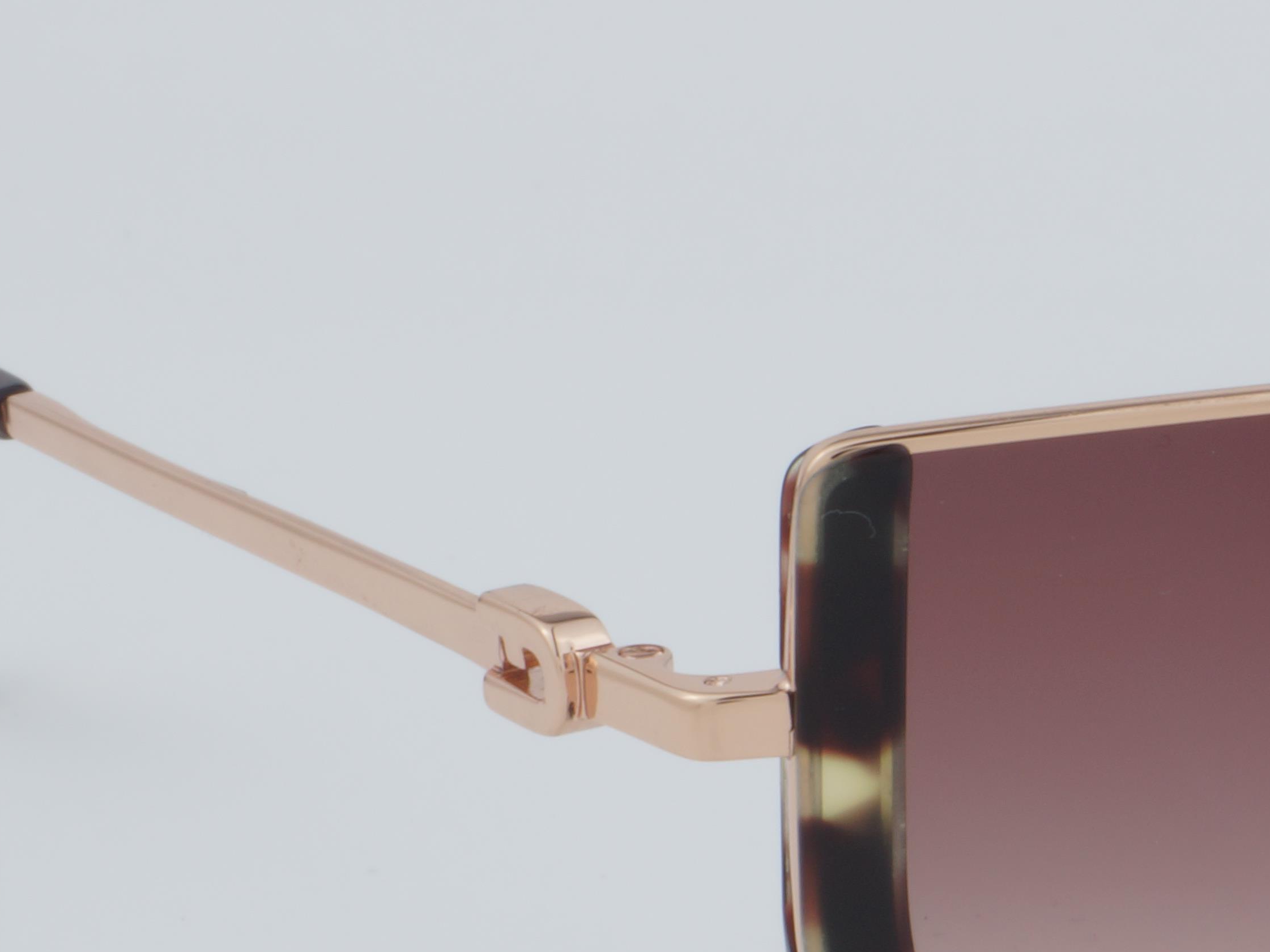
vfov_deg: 7.7
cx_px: 1473
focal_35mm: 193
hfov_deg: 10.1
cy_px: 759
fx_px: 7080
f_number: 32
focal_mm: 50
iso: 100
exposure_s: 1/4
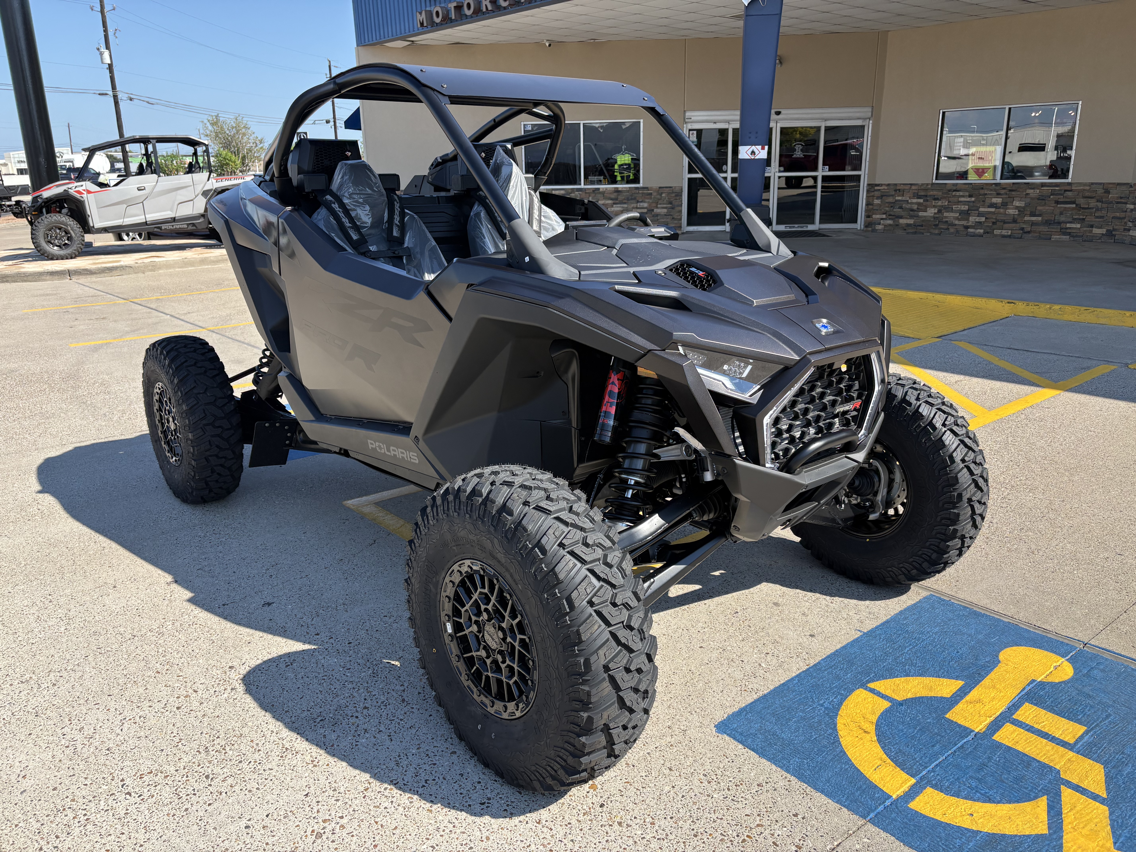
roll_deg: +1.4
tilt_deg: -15.9
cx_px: 568
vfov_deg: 53.1
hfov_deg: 67.3
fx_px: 853
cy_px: 426
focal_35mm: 26
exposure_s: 1/1799
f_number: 1.6
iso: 50
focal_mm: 5.96
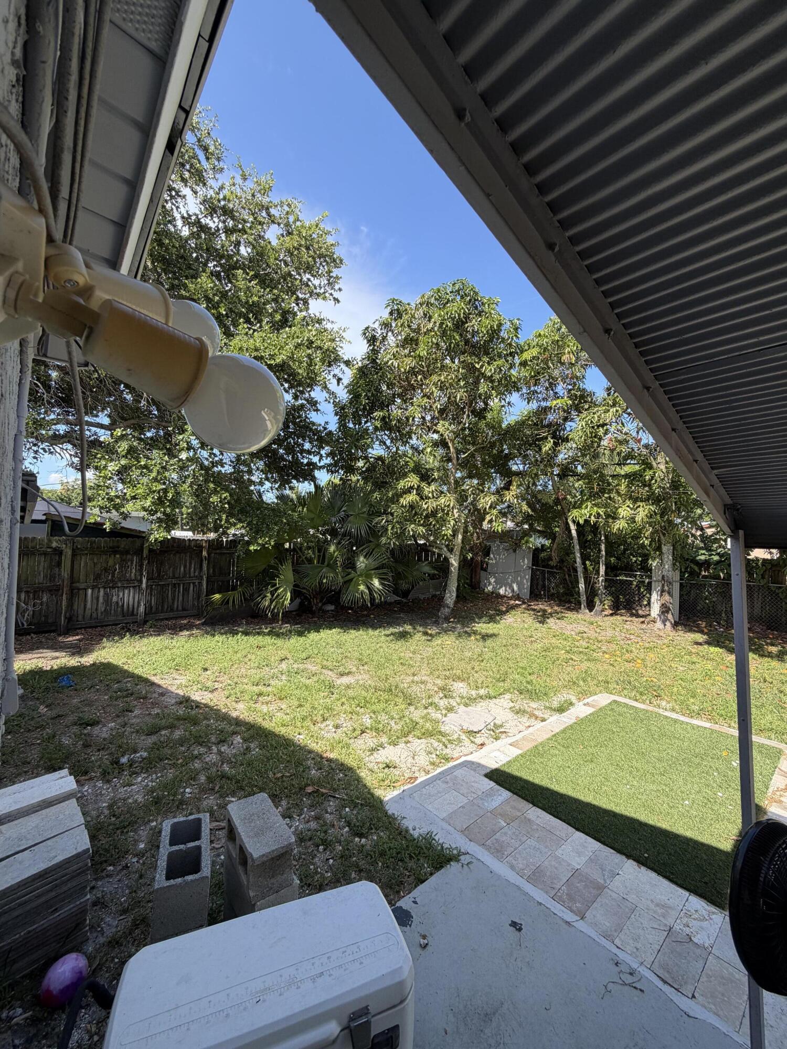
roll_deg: -1.1
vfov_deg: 102.1
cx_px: 394
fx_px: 424
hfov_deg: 85.7
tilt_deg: +2.2
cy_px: 524
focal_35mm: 14
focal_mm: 2.22
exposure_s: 1/506
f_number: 2.2
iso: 40
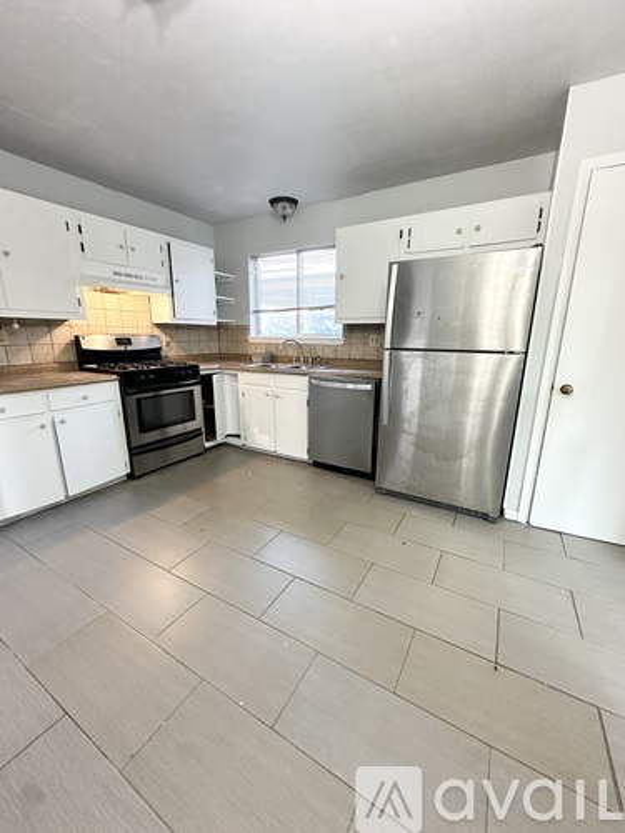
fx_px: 337
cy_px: 416
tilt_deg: -14.1
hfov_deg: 85.7
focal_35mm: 14
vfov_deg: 102.1
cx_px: 312
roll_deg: -1.4
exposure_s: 1/60
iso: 250
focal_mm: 2.22
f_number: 2.2
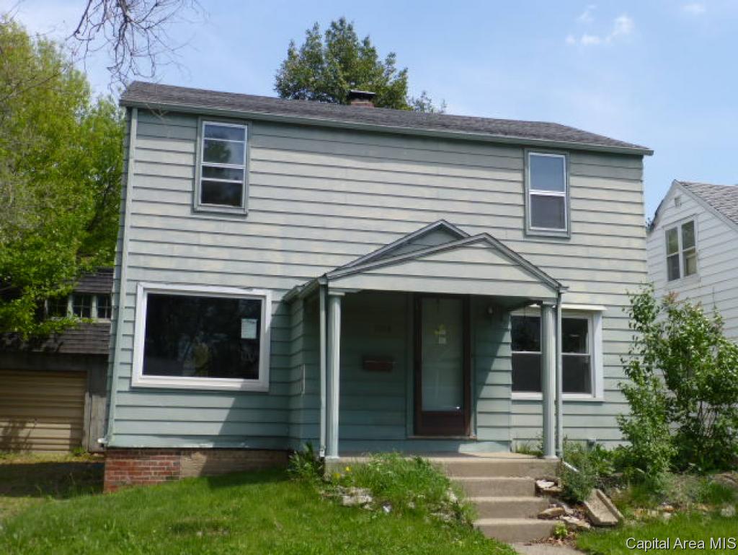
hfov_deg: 47.8
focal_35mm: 39
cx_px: 369
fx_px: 832
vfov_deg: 36.8
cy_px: 278
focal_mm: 6.9
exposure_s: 1/800
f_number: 3.9
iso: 100
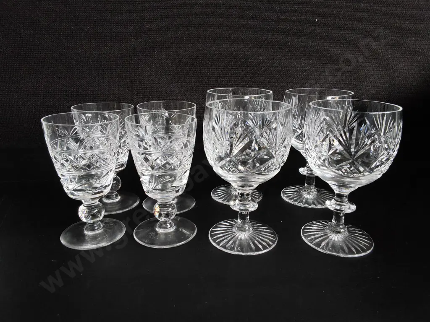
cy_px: 161
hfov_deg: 65.3
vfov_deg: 51.4
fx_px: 335
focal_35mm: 27
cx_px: 215
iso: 125
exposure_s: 1/100
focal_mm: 2.87
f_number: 2
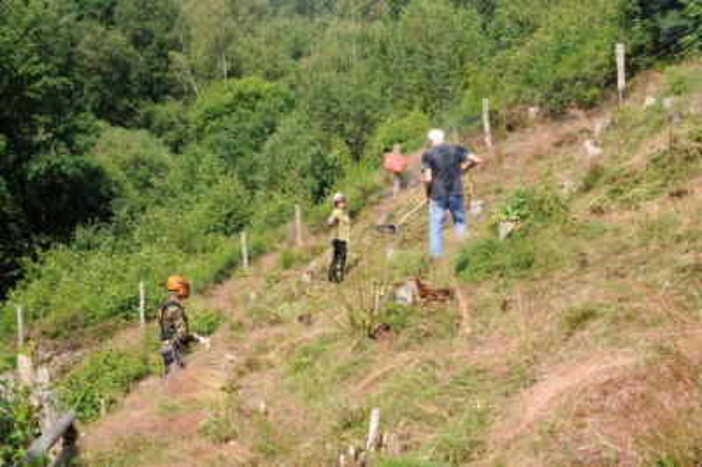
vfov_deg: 19.7
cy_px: 234
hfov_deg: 29.3
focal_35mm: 69
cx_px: 351
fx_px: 1344
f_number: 10
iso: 200
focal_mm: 46
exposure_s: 1/400
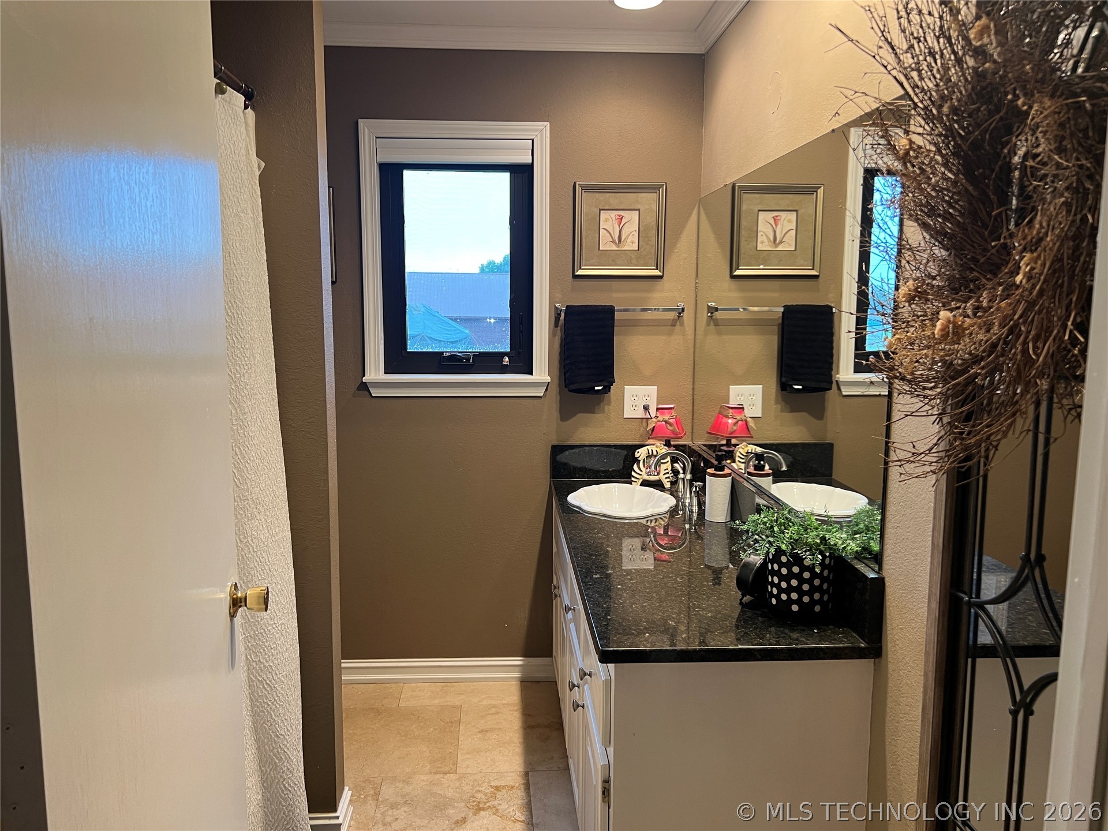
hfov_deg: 67.3
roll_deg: -0.1
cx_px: 554
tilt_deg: -6.9
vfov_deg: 53.1
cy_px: 416
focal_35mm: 26
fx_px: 832
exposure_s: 1/60
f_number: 1.5
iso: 100
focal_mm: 5.7
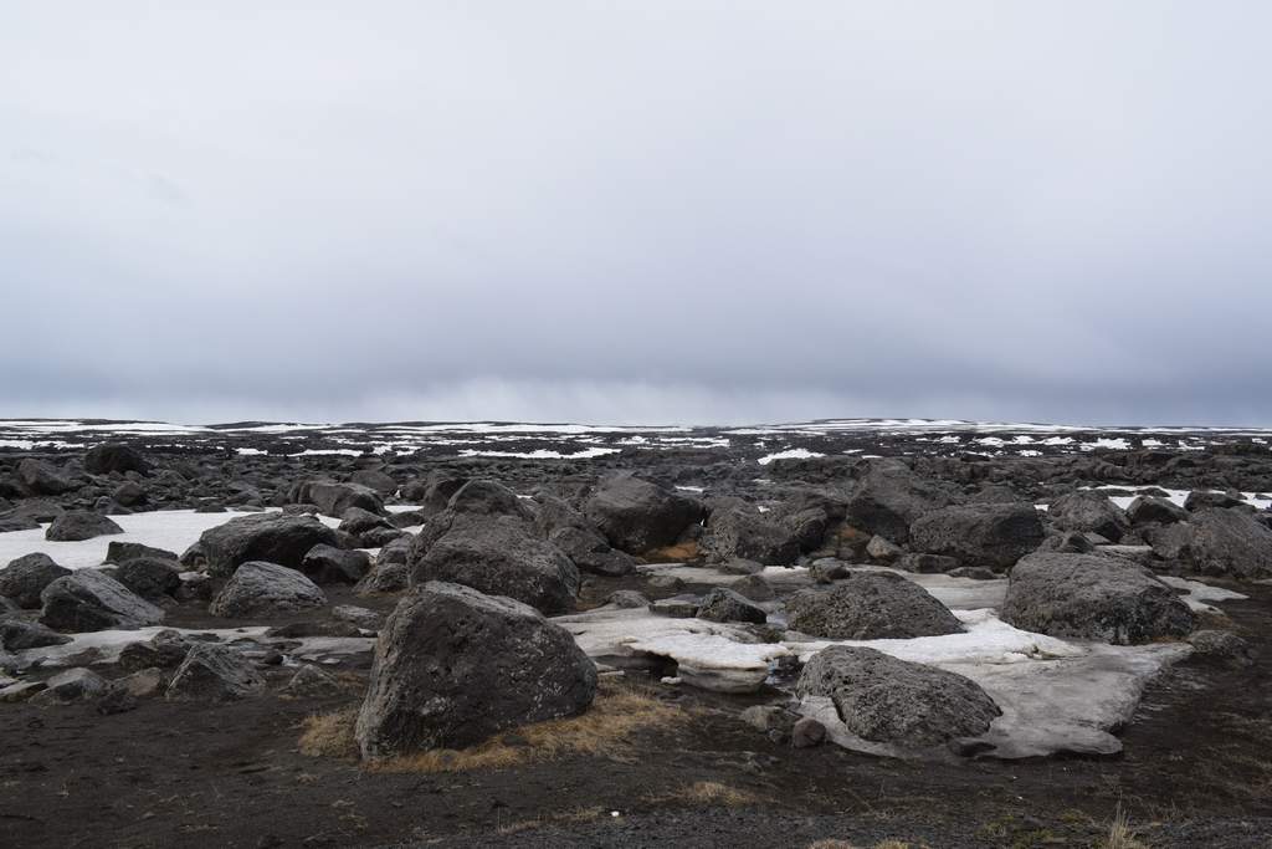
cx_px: 636
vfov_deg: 41.7
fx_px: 1113
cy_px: 424
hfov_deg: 59.5
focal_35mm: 32
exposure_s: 1/320
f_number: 9
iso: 200
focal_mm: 21
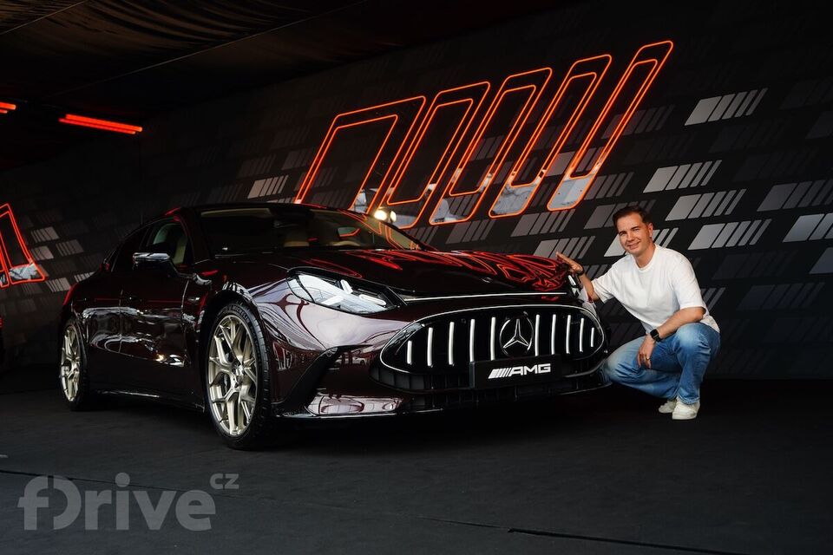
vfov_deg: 36.9
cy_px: 278
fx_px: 833
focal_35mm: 36
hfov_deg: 53.1
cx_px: 416
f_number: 4
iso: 200
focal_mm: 36
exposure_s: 1/125
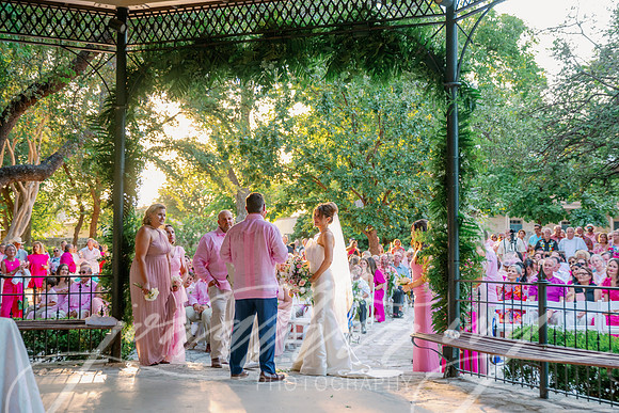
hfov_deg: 42.7
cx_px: 310
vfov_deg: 29.3
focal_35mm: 46
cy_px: 206
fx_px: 791
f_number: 2.8
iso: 320
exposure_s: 1/160
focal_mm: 46
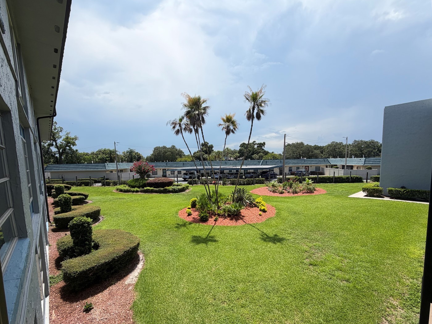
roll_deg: +2.0
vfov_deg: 77.8
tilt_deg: -5.1
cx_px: 222
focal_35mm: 16
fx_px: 200
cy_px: 181
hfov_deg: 94.5
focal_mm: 2.22
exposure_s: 1/942
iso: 20
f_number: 2.2
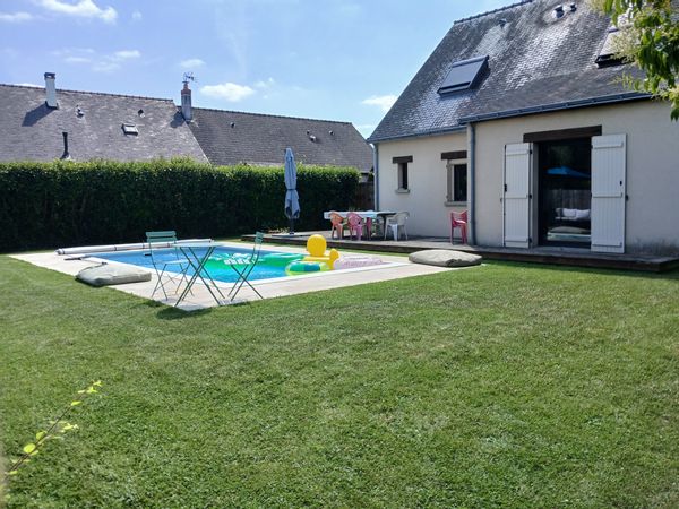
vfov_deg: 53.1
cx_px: 340
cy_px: 254
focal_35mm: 26
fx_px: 510
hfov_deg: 67.3
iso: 20
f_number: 1.8
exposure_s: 1/532
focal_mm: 3.98
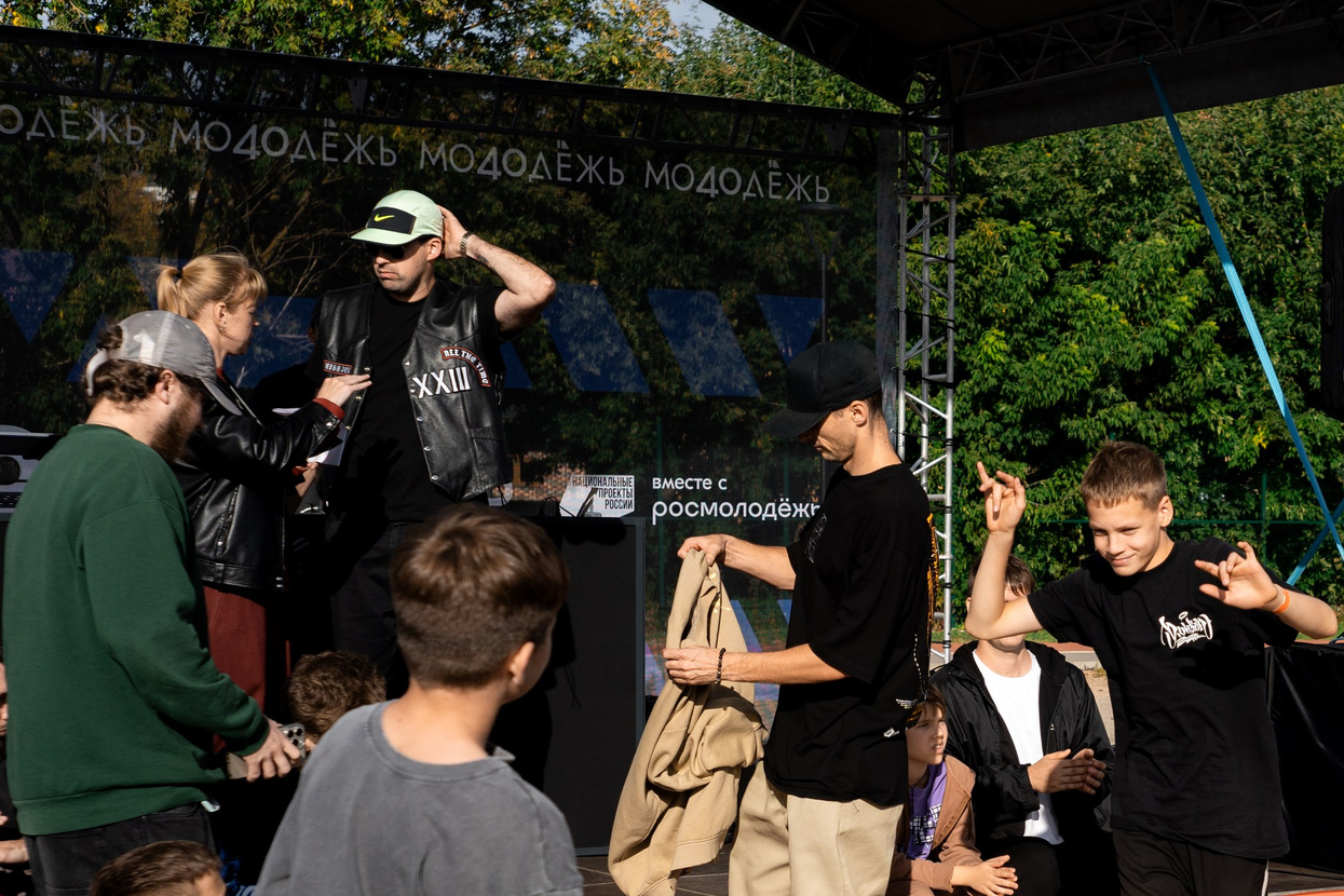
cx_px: 1118
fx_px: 2688
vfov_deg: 18.8
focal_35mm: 72
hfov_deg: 27.4
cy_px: 709
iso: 100
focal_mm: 35
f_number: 4
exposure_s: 1/1250
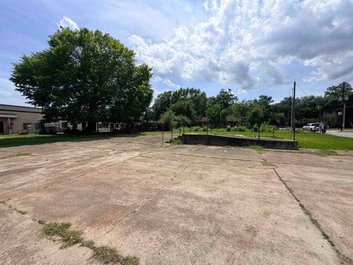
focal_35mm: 14
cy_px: 132
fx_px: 143
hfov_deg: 102.1
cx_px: 176
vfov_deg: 85.7
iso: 20
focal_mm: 2.22
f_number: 2.2
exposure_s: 1/1613
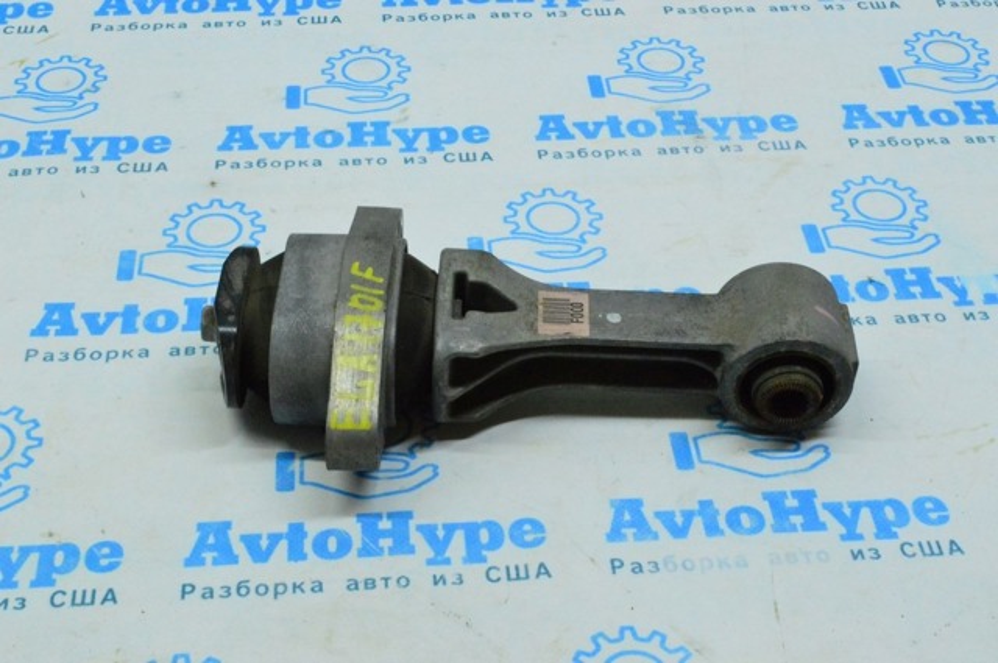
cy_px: 332
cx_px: 499
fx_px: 1578
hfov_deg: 35.1
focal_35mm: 57
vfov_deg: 23.7
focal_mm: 38
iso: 6400
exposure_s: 1/30
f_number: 32
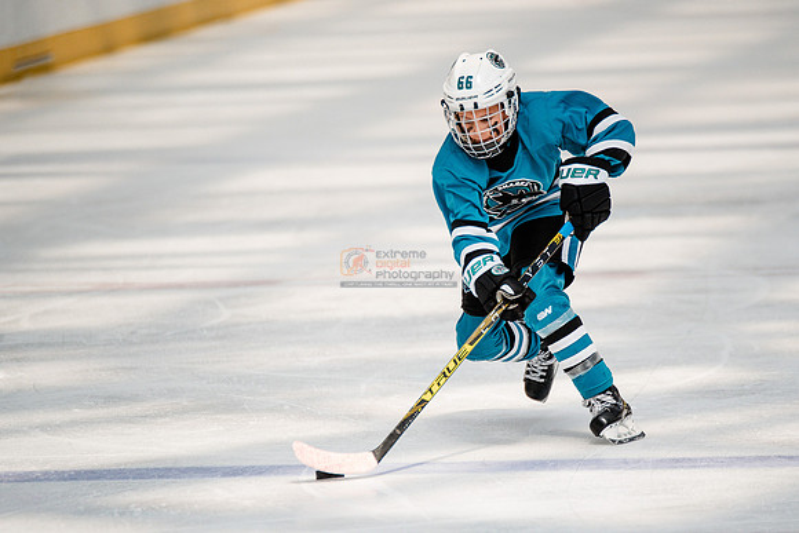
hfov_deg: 5.0
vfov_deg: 3.4
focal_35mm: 410
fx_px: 9091
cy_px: 293
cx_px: 469
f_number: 3.2
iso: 1250
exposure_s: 1/3200
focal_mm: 300
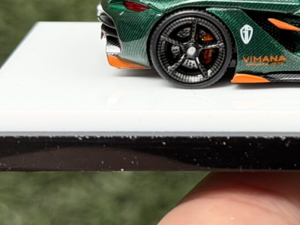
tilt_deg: -38.1
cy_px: -15
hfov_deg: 10.5
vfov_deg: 8.0
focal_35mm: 184
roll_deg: -0.4
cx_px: 403
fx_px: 1595
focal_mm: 6.76
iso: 64
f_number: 1.78
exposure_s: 1/2033
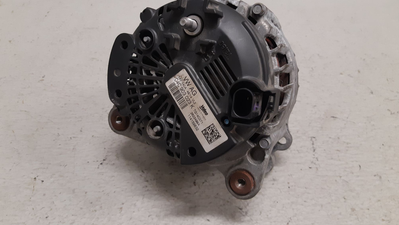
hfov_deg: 66.1
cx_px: 197
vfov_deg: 40.1
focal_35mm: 29
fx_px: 307
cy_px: 99
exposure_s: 1/50
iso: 160
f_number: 1.7
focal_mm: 3.93
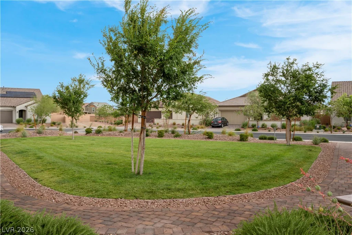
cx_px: 176
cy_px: 118
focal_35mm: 31
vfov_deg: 42.3
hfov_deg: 60.3
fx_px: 303
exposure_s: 1/25
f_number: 9
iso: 125
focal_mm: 31
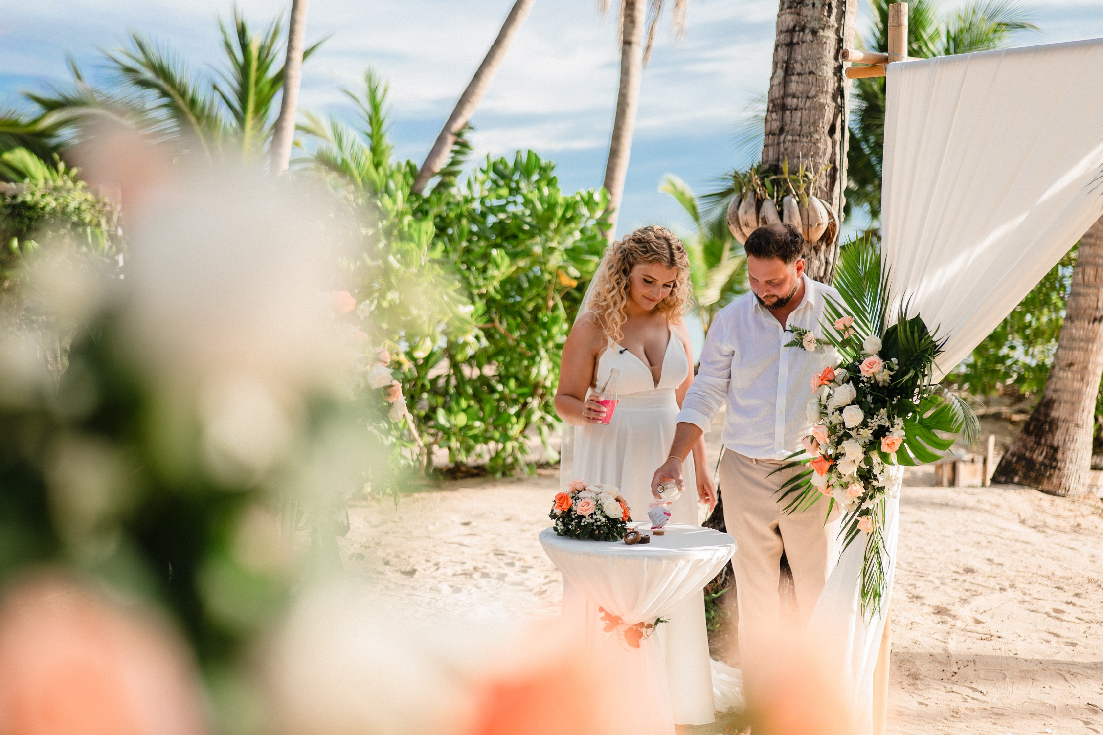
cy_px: 368
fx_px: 1562
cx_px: 556
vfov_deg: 26.5
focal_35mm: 51
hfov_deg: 38.9
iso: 125
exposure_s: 1/400
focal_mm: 50
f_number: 2
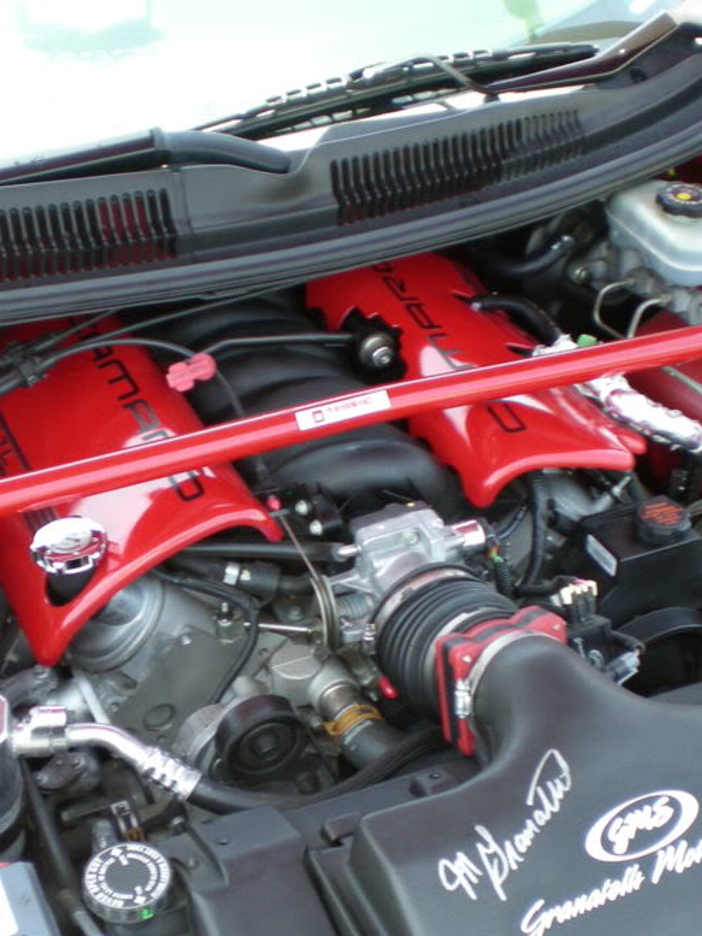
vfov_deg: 32.7
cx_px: 272
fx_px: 1595
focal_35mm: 59
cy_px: 533
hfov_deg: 24.8
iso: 100
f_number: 3.1
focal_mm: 6.3
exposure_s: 1/68
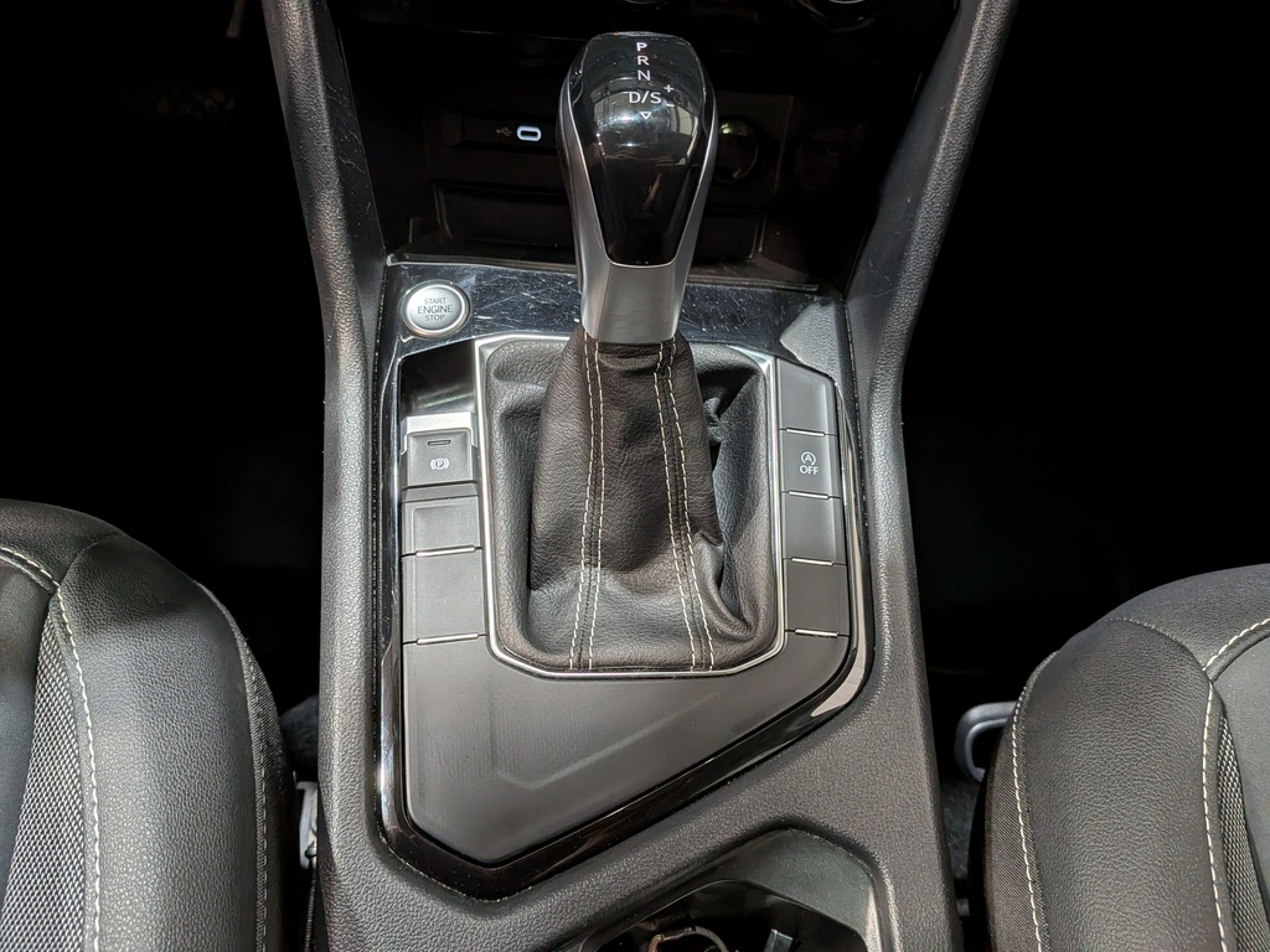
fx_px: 881
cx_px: 635
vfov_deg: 56.8
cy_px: 476
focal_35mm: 24
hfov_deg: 71.6
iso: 33
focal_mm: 4.53
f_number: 1.7
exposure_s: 1/60
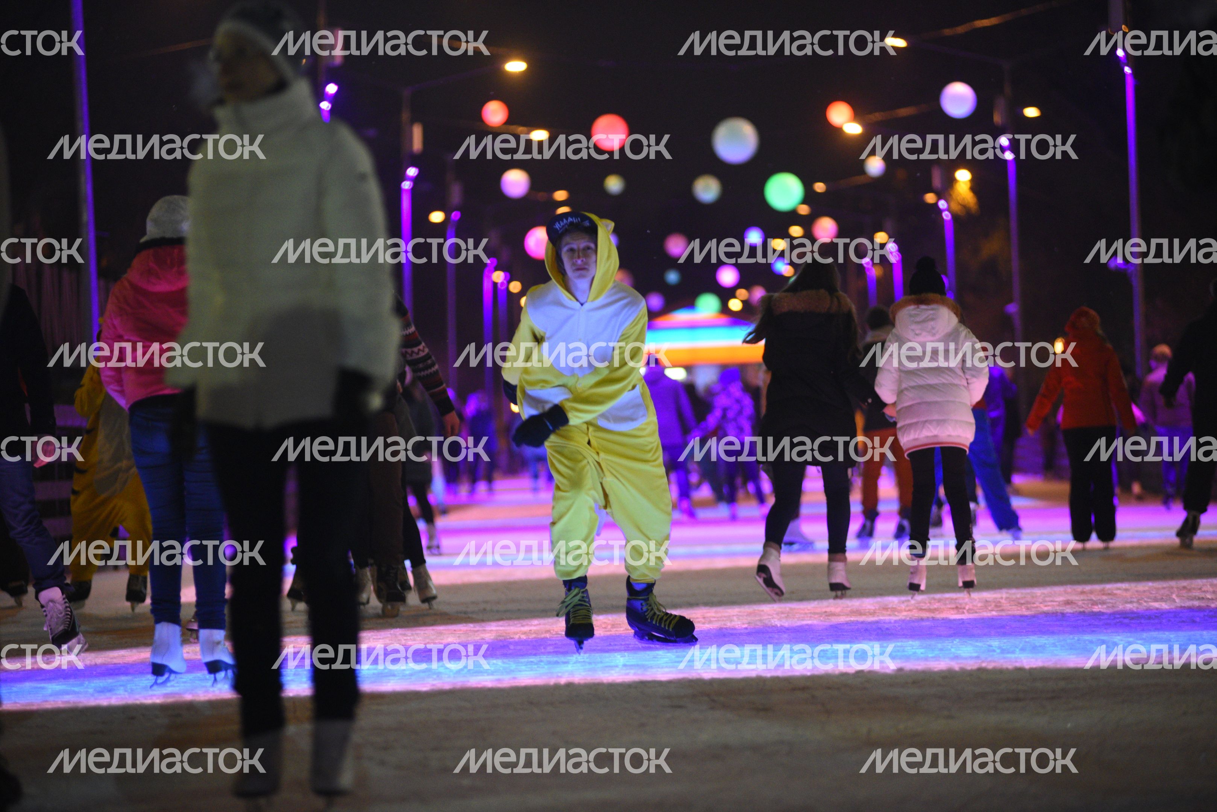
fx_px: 4903
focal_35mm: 145
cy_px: 406
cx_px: 608
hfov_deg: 14.1
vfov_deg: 9.5
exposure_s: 1/200
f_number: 2.8
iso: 3200
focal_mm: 145
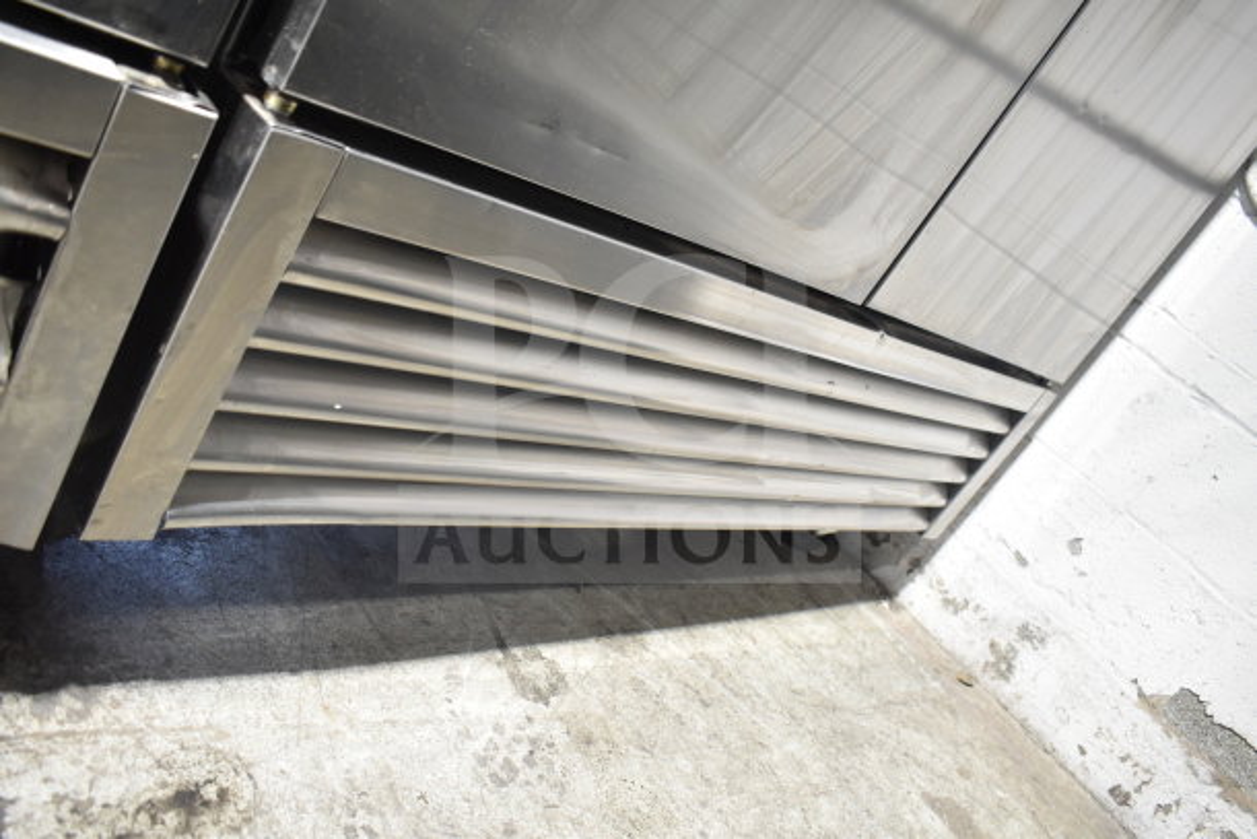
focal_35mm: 30
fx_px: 1048
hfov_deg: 61.9
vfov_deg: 43.6
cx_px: 628
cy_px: 420
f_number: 3.5
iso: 1000
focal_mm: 20
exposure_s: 1/30
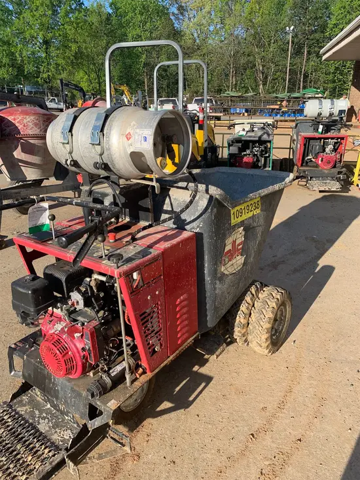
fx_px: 360
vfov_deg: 67.3
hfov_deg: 53.1
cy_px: 240
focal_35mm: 26
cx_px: 180
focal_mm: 4.25
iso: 25
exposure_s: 1/1043
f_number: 1.8
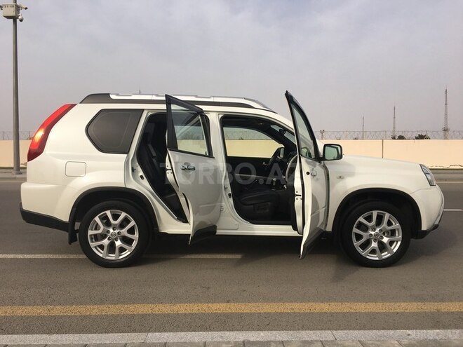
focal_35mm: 29
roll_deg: +0.0
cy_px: 174
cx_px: 232
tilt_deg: -2.0
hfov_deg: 61.7
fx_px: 388
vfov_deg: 48.2
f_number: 2.2
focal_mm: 4.15
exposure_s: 1/1603
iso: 25
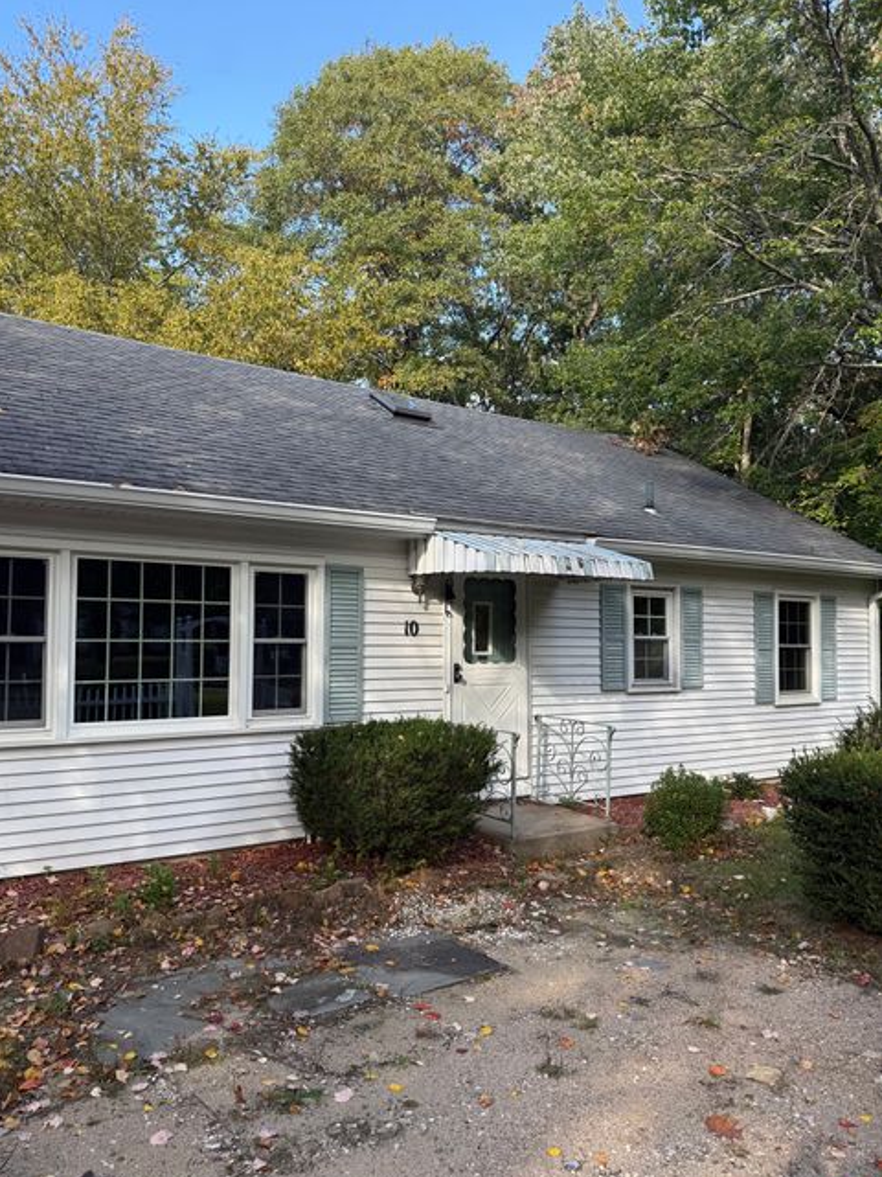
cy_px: 610
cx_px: 426
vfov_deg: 69.4
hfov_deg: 54.9
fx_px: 849
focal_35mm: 25
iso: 100
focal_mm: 6.76
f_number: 1.78
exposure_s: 1/440
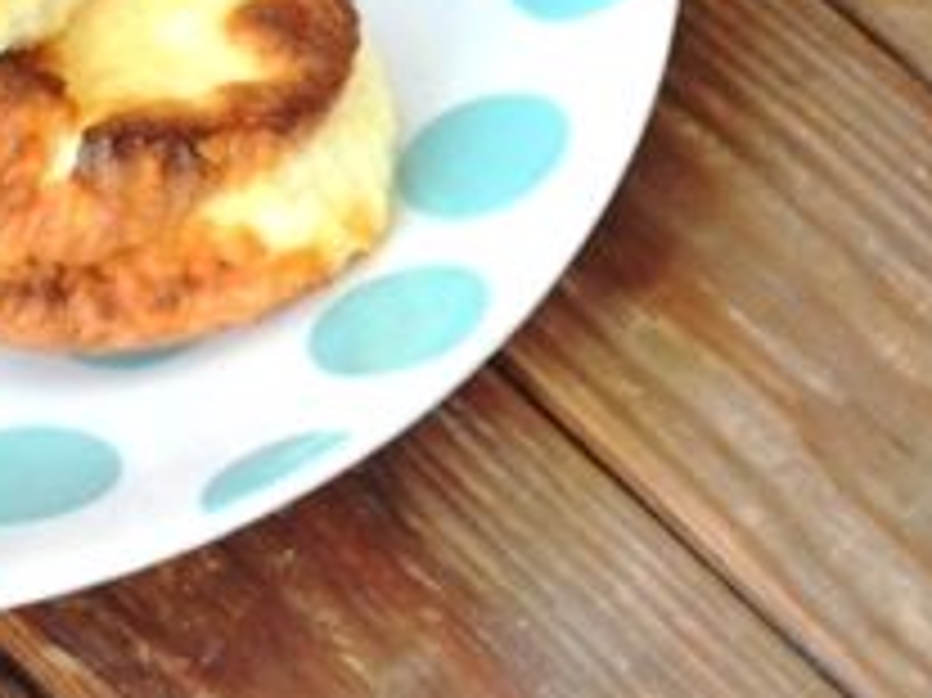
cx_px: -266
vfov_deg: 7.0
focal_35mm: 210
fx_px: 5658
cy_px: -108
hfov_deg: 9.3
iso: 4000
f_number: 7.1
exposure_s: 1/125
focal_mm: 55
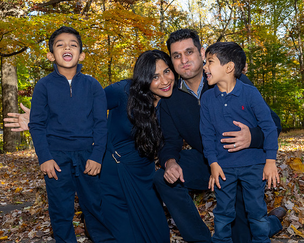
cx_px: 188
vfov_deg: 28.5
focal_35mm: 53
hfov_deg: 35.0
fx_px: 479
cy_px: 118
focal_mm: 31
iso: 800
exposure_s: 1/250
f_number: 8
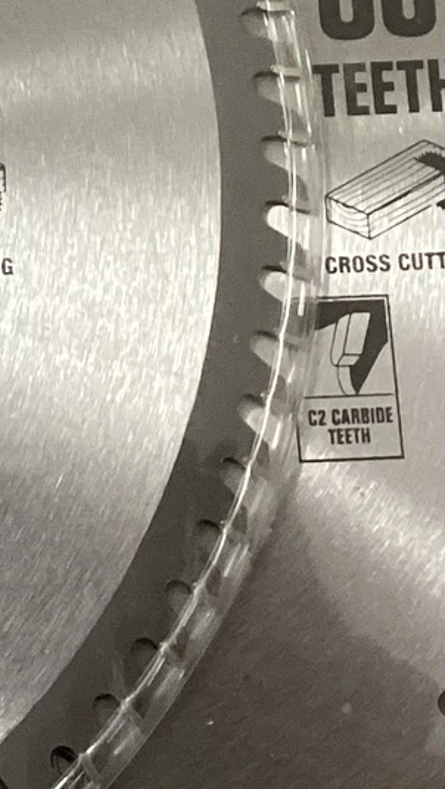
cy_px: 130
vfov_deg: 16.9
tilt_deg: -82.0
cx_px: -336
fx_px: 2640
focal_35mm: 126
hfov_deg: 9.2
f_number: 2.4
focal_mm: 3.3
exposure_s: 1/40
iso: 250
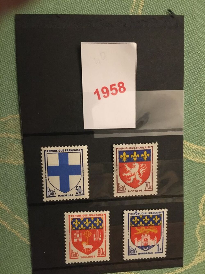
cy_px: 137
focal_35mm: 29
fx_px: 229
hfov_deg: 48.2
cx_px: 102
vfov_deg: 61.7
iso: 320
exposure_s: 1/17
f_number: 2.2
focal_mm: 4.15
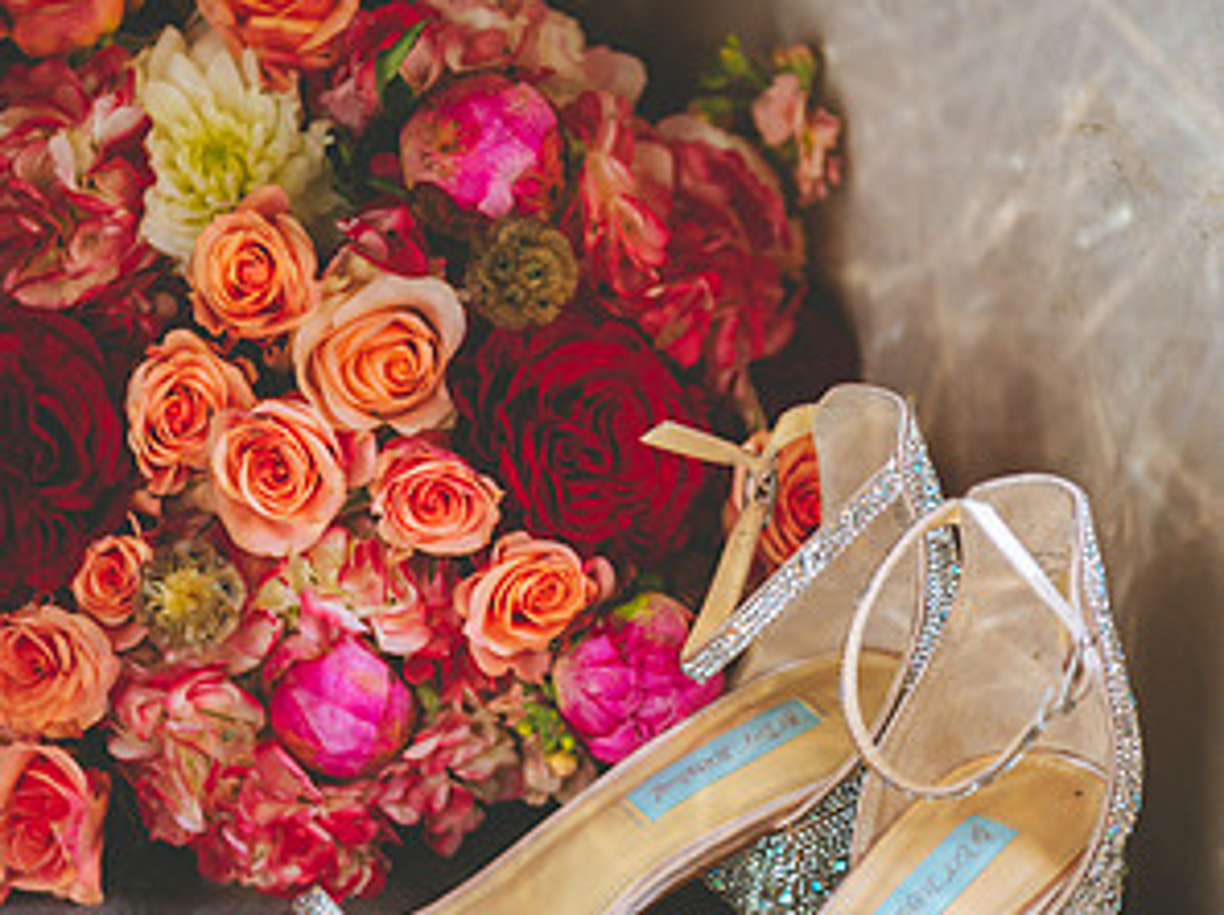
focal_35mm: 102
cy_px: 523
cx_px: 612
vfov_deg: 14.5
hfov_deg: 19.3
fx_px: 3602
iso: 3200
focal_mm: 70
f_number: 2.8
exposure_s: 1/640
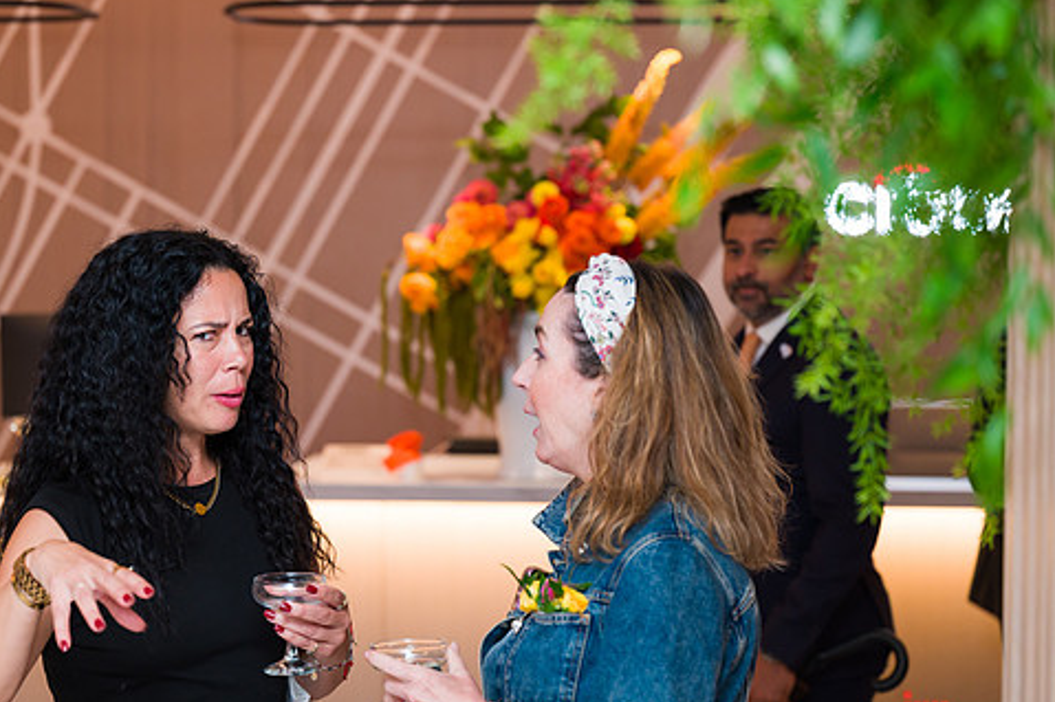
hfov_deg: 22.6
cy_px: 369
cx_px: 414
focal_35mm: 90
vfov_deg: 15.2
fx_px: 2636
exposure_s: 1/160
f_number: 3.2
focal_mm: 70
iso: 800
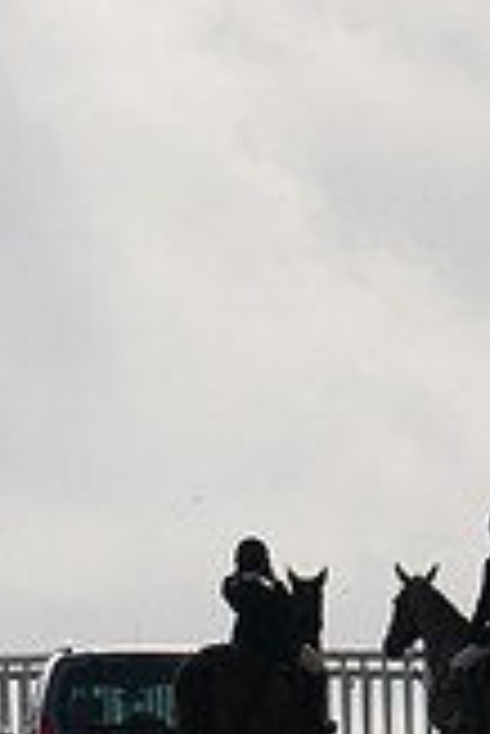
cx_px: 578
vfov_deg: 0.9
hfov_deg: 0.6
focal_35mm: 2196
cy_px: 316
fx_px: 44737
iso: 400
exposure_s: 1/1600
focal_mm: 239
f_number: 7.1
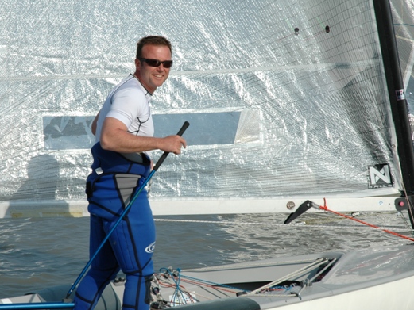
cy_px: 148
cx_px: 169
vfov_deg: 12.0
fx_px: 1483
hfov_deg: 15.9
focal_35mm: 124
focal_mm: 70
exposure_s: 1/500
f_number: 11
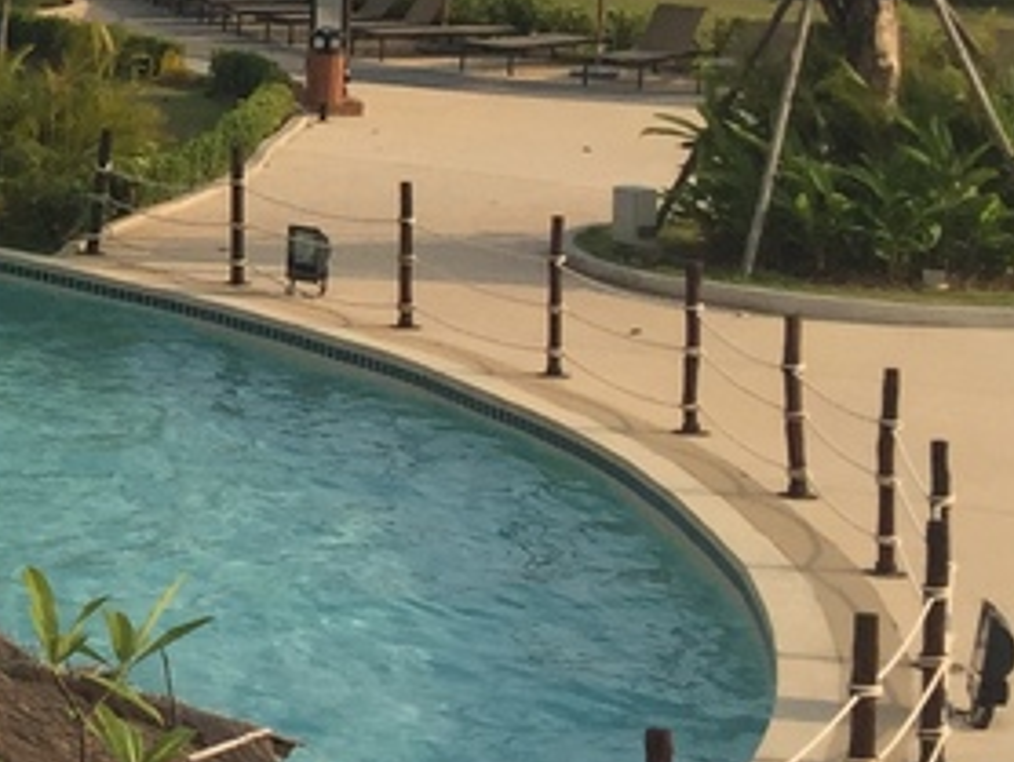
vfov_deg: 11.8
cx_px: -1018
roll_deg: -0.8
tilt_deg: -7.6
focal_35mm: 125
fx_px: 3665
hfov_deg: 13.5
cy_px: 182
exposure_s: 1/1980
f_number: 2.2
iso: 32
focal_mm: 4.15
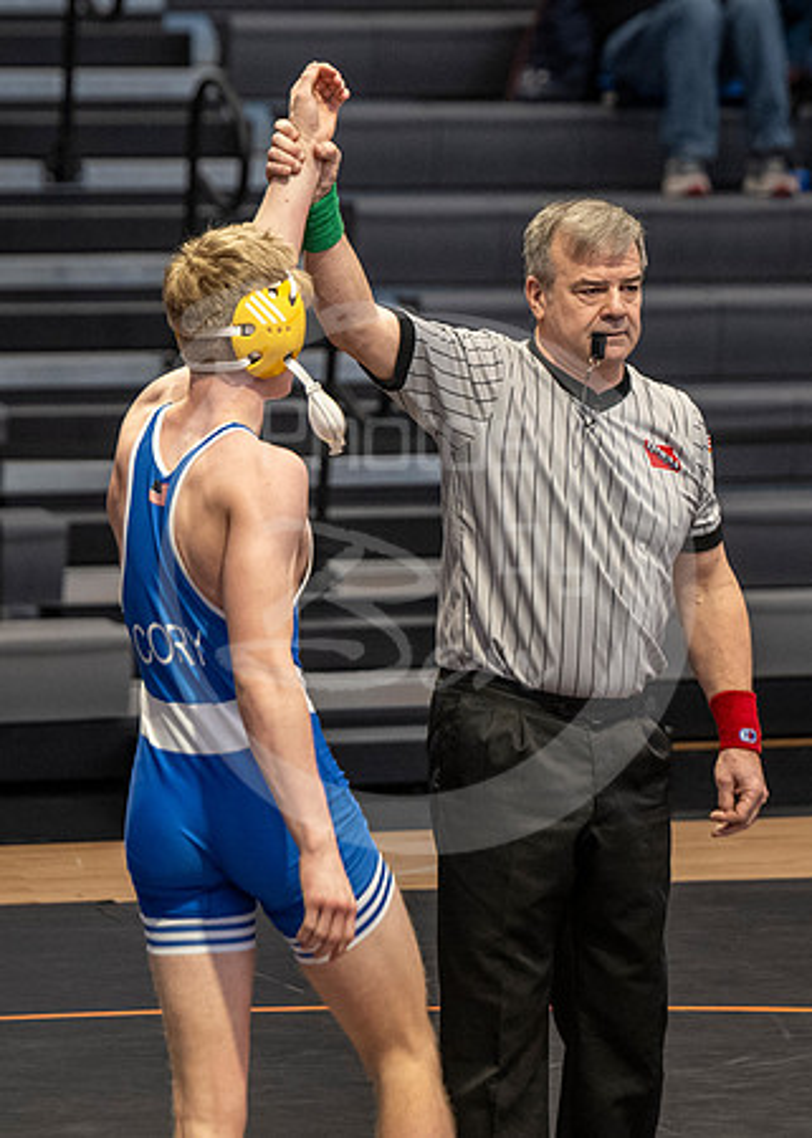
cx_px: 445
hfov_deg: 5.6
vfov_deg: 7.9
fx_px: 8288
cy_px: 355
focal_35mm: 256
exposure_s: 1/1000
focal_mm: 120
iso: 3200
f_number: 2.8
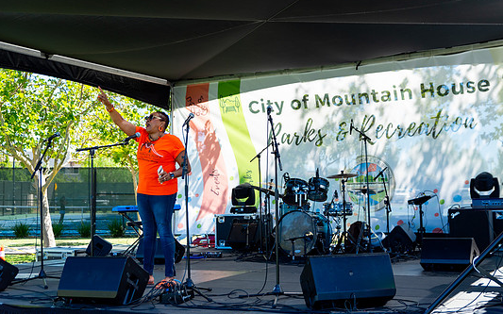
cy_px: 153
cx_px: 263
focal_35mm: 51
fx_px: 699
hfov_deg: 39.6
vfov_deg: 25.3
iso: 160
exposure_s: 1/1250
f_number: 2.8
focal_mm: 46
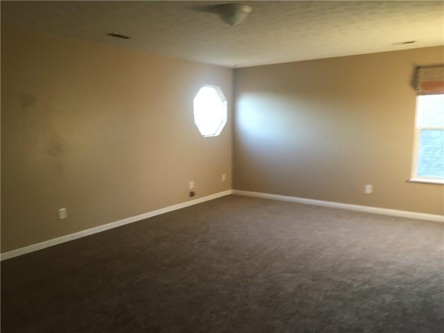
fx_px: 372
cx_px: 222
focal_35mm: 29
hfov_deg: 61.7
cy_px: 166
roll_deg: +0.2
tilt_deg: -5.9
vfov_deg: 48.2
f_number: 2.2
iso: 125
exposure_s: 1/30
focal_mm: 4.15
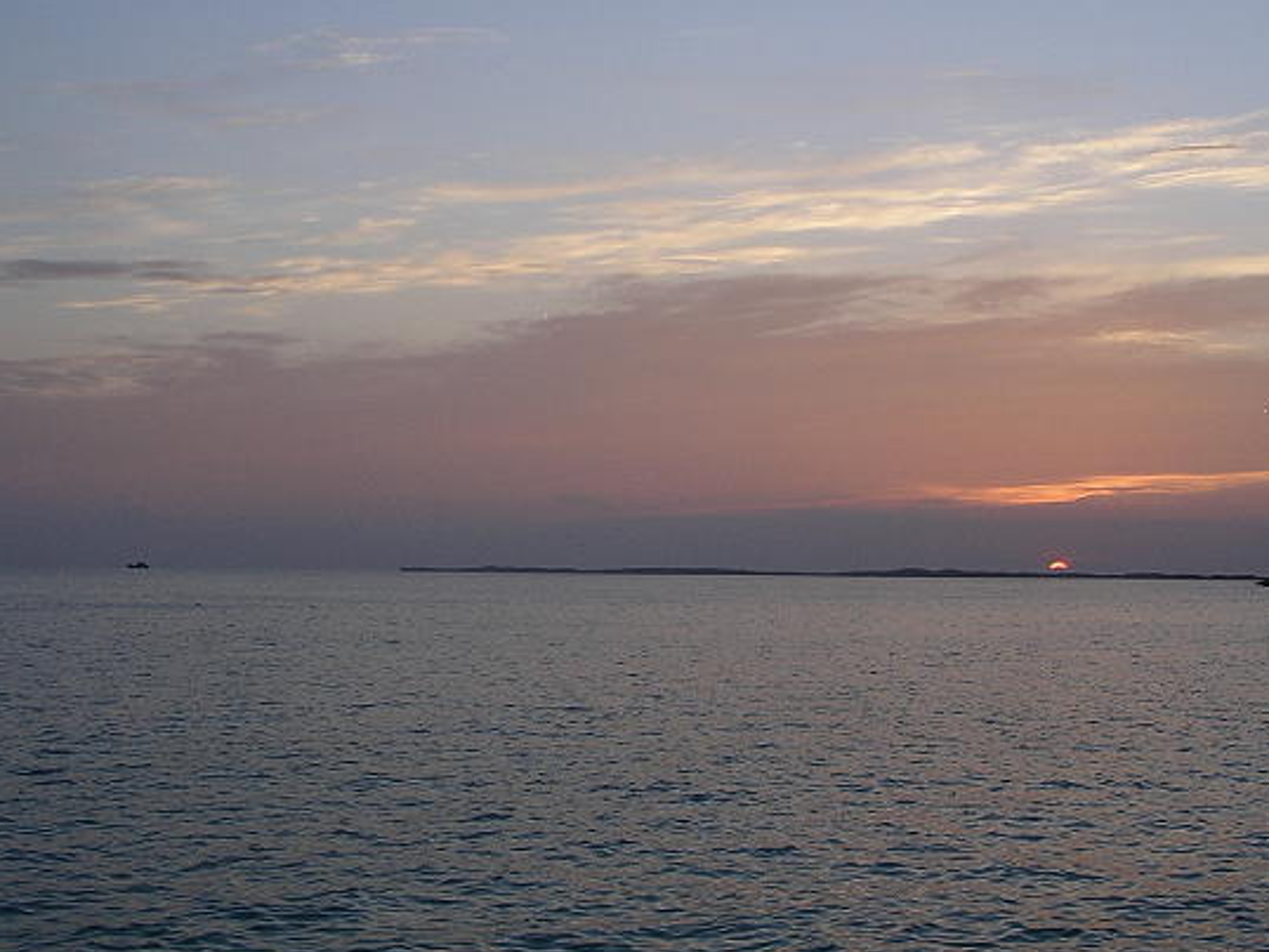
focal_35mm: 55
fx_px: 2017
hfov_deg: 34.9
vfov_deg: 26.6
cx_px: 547
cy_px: 424
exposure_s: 1/245
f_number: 2.8
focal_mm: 7.8
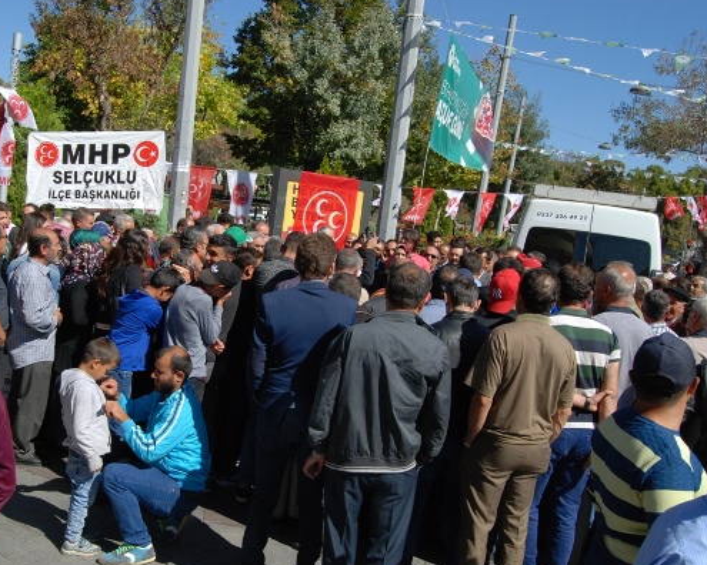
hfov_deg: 51.3
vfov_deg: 42.7
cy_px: 286
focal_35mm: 35
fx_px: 724
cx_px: 253
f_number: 11
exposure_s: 1/500
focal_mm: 19
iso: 400
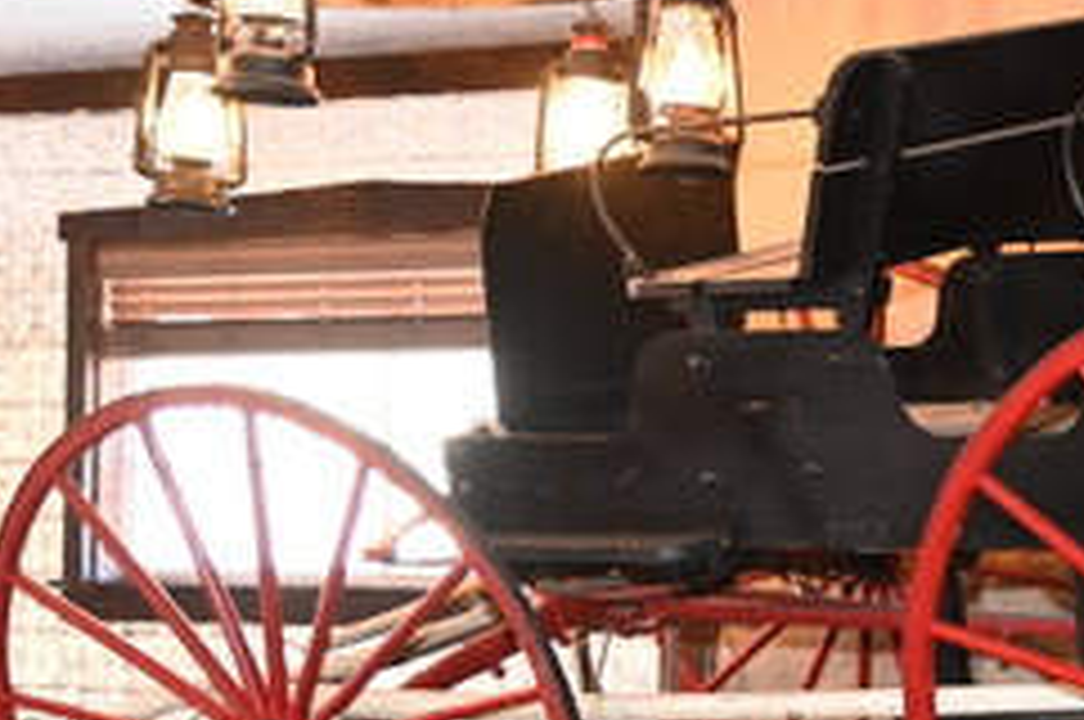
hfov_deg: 19.0
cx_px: 1327
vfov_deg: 13.3
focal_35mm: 101
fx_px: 3037
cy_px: 706
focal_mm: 38
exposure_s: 1/60
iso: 3200
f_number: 4
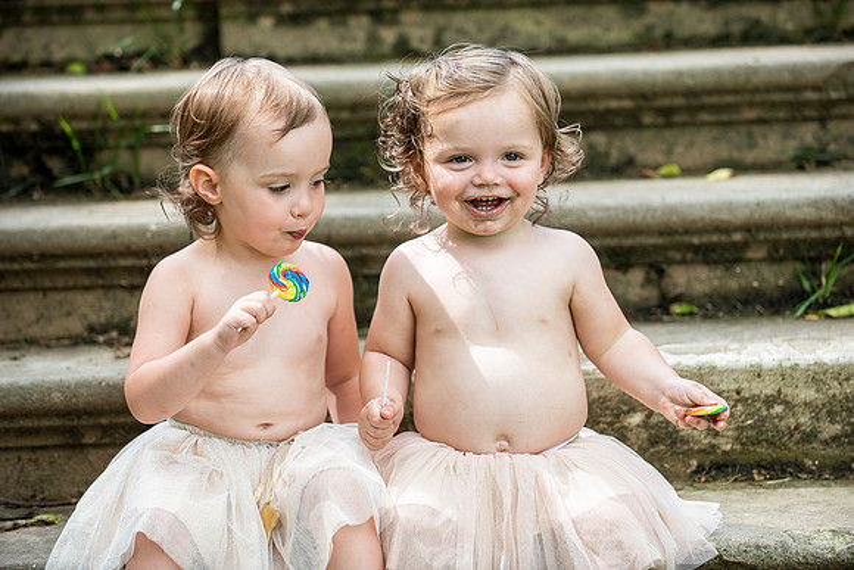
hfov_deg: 15.6
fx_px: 3111
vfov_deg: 10.5
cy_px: 271
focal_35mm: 131
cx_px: 448
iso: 640
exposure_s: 1/1000
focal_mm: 125
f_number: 3.5
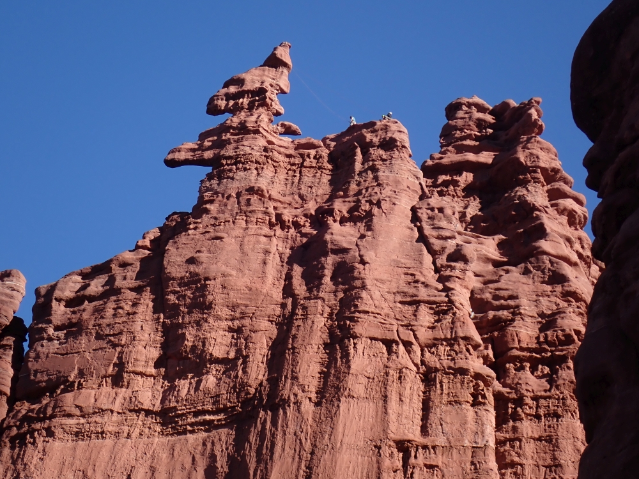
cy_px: 240
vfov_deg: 14.8
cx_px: 320
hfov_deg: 19.6
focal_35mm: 100
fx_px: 1846
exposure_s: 1/320
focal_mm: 18
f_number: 4.9
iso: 100
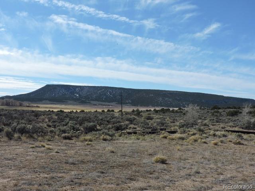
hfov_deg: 43.9
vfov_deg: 33.6
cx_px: 128
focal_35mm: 43
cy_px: 96
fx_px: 317
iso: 100
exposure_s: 1/1250
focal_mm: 7.7
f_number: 3.8
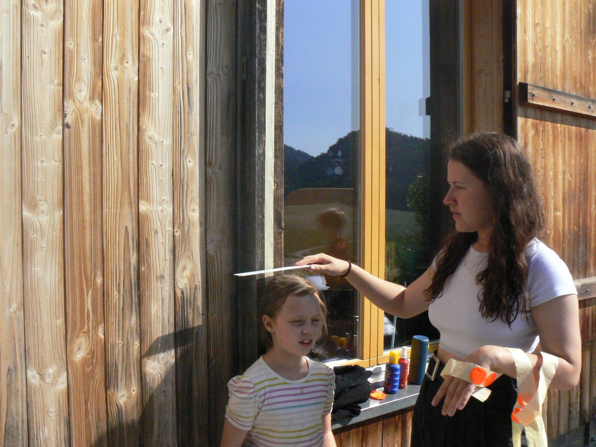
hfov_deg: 51.4
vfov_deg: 39.7
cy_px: 224
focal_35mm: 36
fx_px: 620
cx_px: 298
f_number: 8
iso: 400
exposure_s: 1/1000
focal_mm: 6
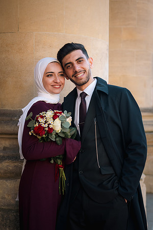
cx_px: 76
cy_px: 115
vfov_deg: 33.4
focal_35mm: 60
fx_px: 382
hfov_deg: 22.6
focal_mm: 40
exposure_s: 1/640
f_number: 2.8
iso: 200
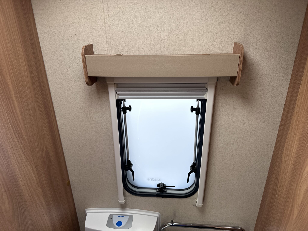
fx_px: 214
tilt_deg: -22.3
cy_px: 116
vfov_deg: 56.8
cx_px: 154
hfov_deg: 71.6
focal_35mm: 24
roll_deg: +1.2
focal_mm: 6.86
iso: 80
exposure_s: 1/448
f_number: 1.78
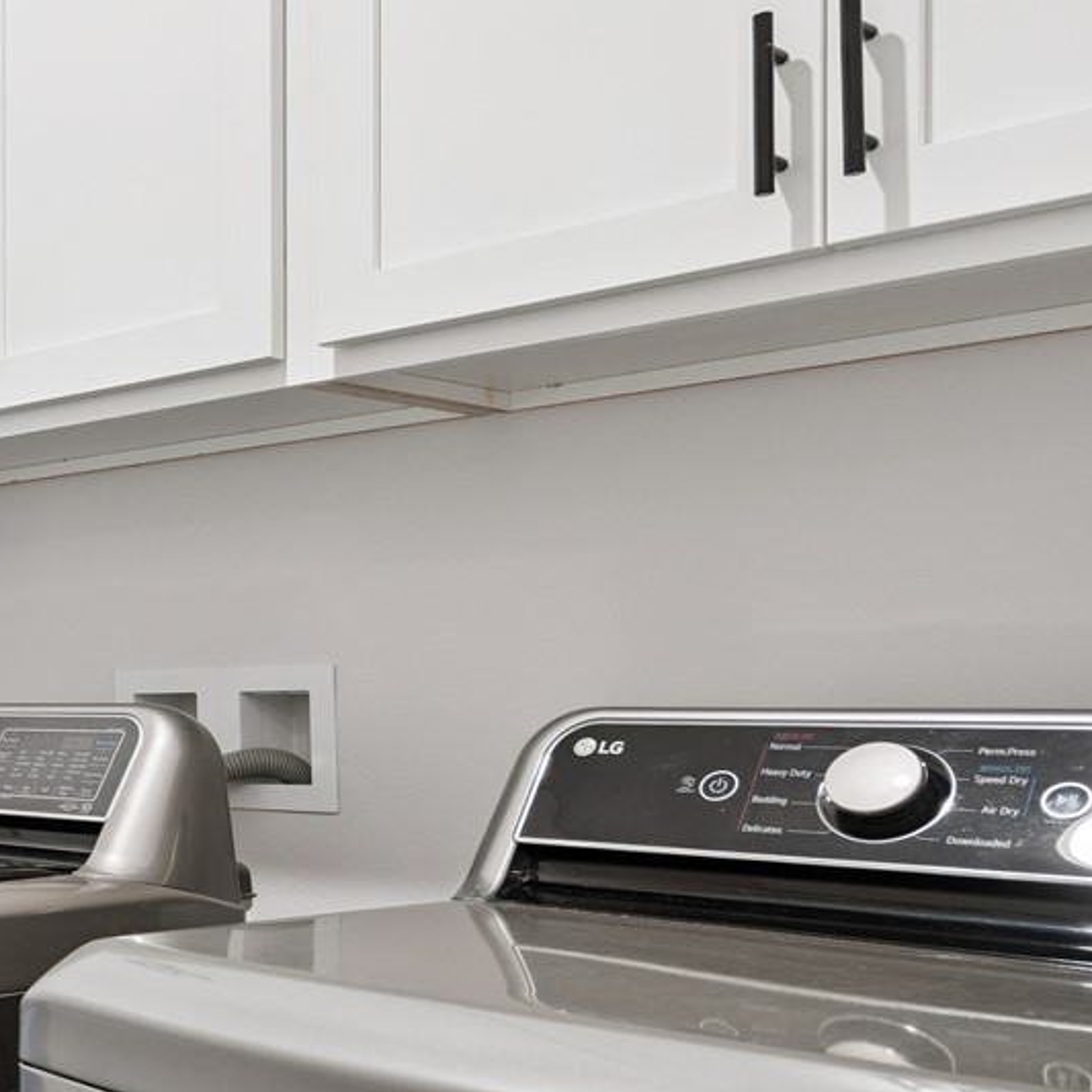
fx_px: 1642
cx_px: -378
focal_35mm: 46
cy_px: 663
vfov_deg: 36.6
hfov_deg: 28.9
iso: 400
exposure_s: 1/5
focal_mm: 17
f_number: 8
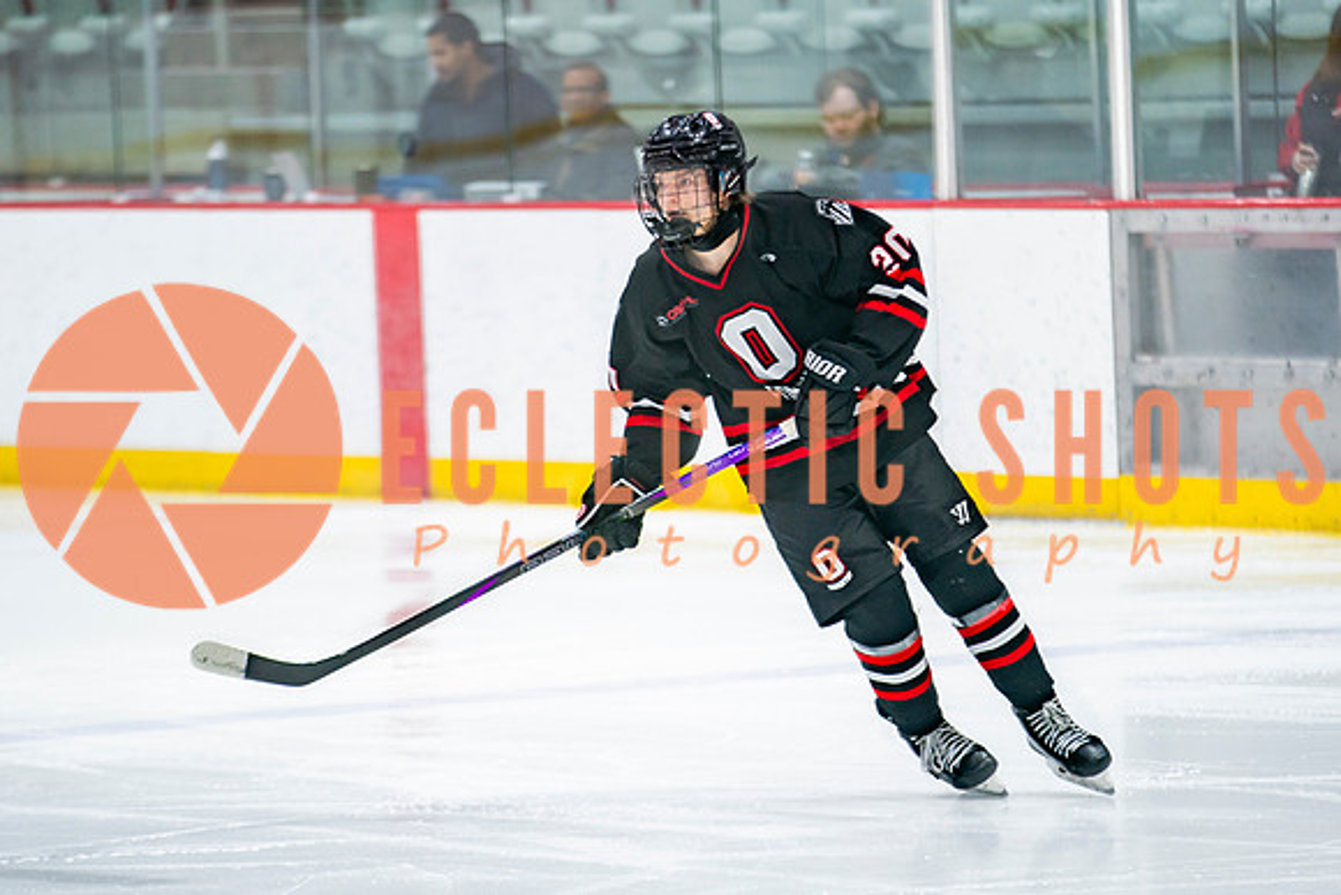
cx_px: 711
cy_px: 389
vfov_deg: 4.8
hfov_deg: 7.2
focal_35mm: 287
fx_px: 10710
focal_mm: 200
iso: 640
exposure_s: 1/640
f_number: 2.8
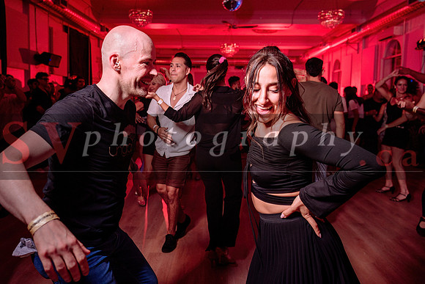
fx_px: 327
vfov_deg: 46.7
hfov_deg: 65.9
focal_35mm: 28
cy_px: 125
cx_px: 203
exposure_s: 1/125
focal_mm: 24
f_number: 3.2
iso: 800
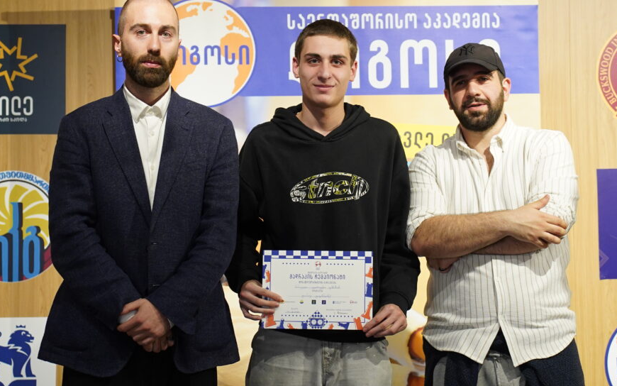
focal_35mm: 90
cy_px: 146
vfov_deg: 14.5
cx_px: 309
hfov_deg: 23.0
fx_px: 1514
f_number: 2.8
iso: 1600
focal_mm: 50
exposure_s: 1/200
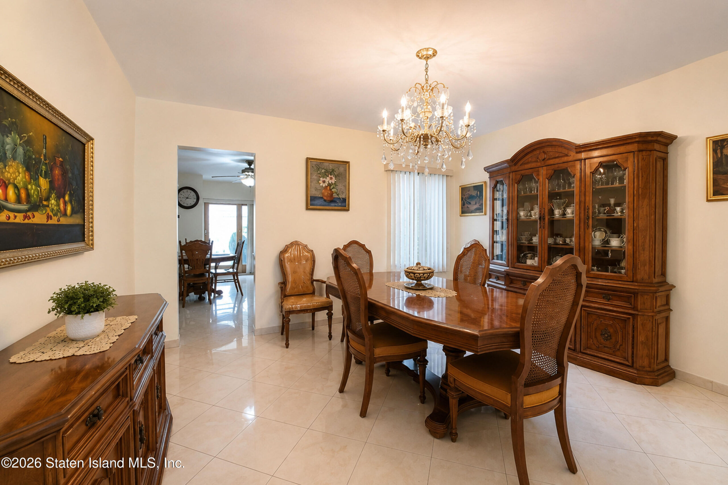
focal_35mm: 15
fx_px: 303
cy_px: 242
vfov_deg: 77.3
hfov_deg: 100.4
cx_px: 364
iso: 2000
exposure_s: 1/40
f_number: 5.6
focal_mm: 10
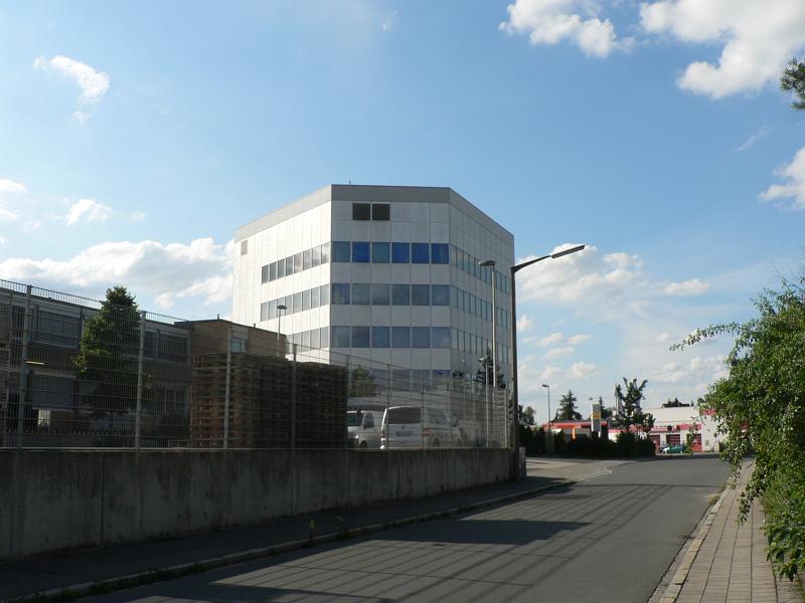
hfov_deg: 51.4
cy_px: 302
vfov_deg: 39.7
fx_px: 837
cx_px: 402
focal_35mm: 36
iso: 80
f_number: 5.6
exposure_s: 1/500
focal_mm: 6
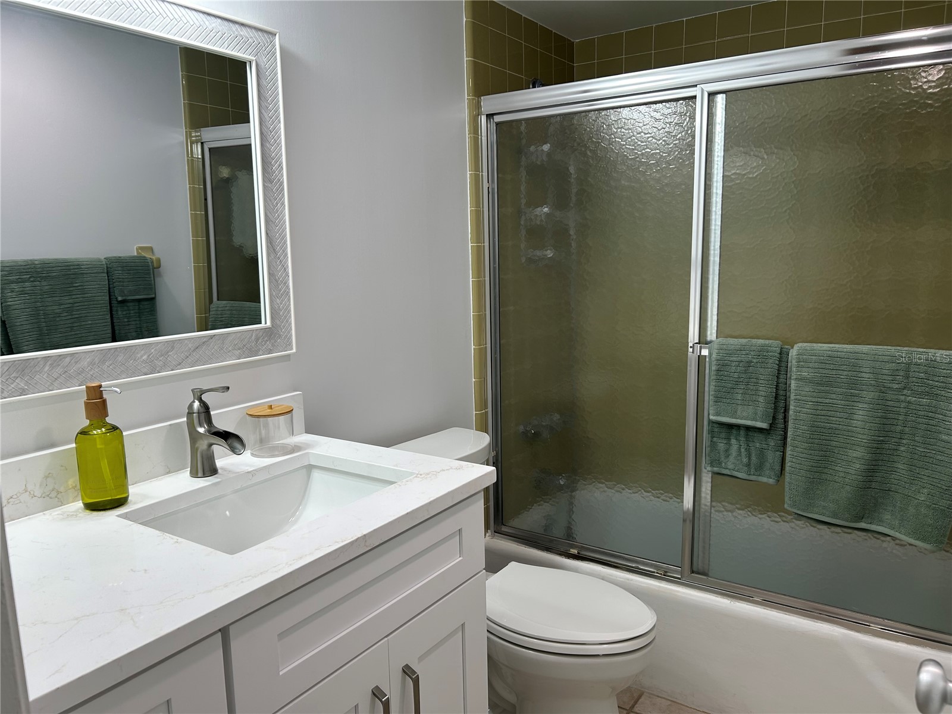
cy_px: 357
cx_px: 476
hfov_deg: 67.3
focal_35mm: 26
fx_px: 715
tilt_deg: -8.7
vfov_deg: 53.1
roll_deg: +1.8
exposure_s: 1/120
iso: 50
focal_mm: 5.7
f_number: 1.5
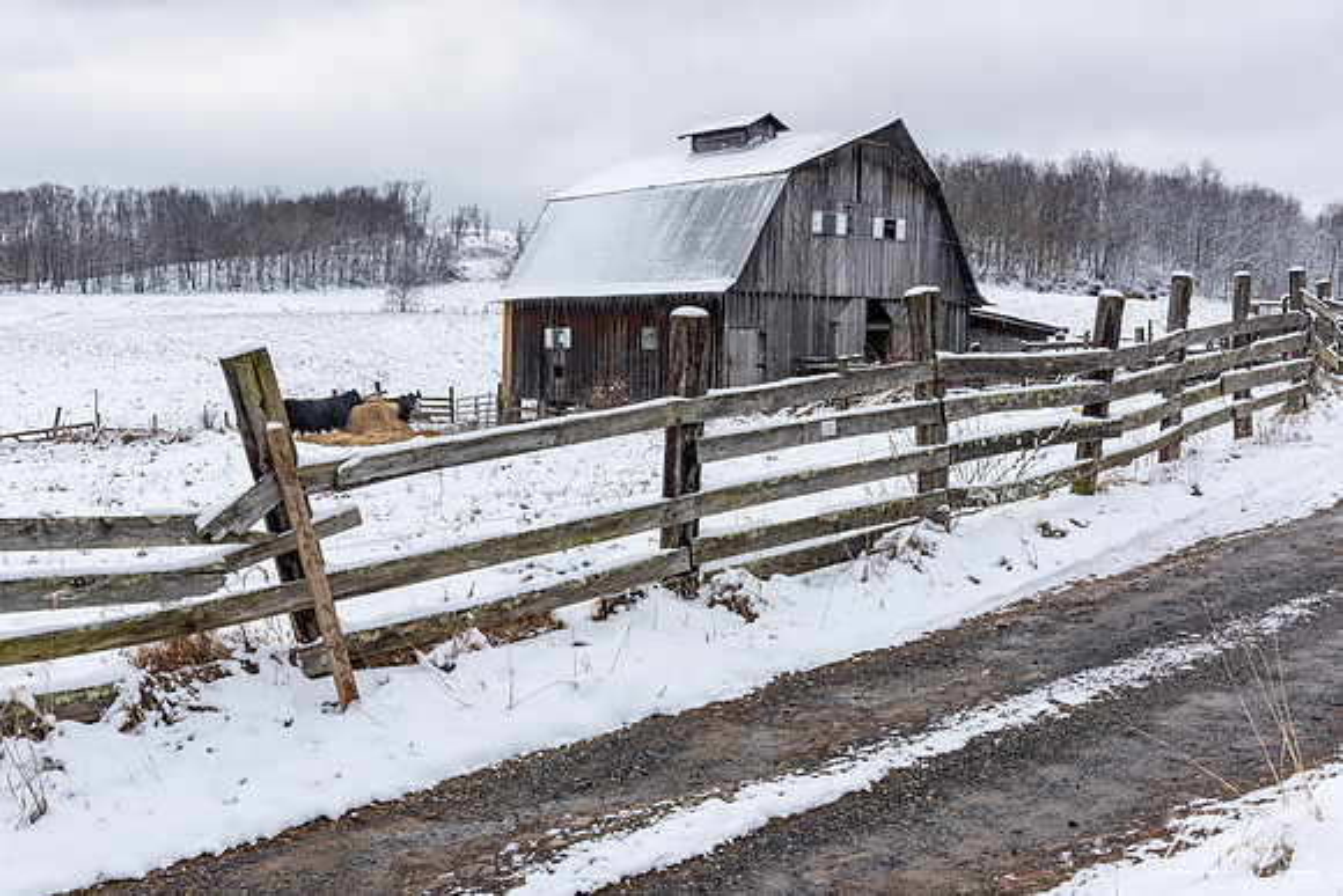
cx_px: 632
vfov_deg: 33.2
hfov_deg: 48.2
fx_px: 1501
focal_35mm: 40
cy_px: 474
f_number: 11
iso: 200
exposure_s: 1/200
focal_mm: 38
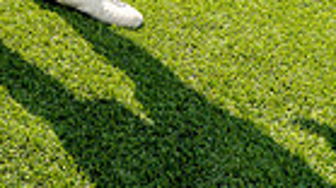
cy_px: -333
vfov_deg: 9.1
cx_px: 121
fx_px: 997
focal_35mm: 112
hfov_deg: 19.1
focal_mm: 33
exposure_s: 1/250
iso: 320
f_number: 11
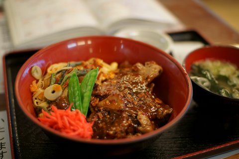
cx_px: 120
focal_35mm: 45
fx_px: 299
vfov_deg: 29.9
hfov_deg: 43.6
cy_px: 80
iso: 200
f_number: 1.4
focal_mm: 30
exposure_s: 1/80
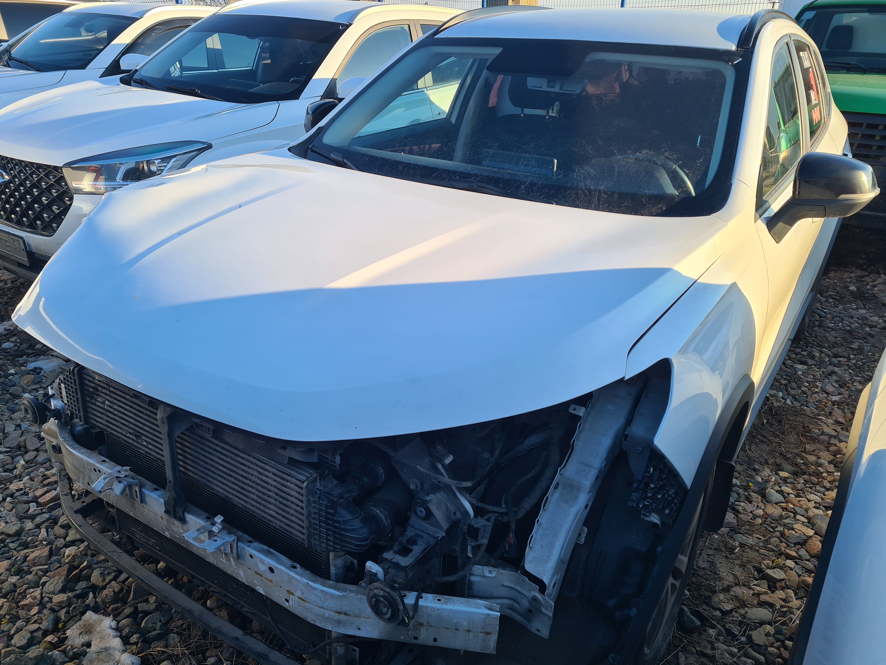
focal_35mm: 27
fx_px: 691
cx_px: 430
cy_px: 340
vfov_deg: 51.3
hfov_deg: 65.3
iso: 50
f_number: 1.8
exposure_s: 1/838
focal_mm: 5.4
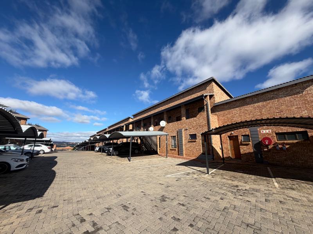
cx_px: 156
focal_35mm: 14
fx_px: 127
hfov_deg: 102.1
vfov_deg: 85.7
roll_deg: +0.7
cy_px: 117
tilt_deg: +14.0
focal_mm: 2.22
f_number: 2.2
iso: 20
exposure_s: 1/779
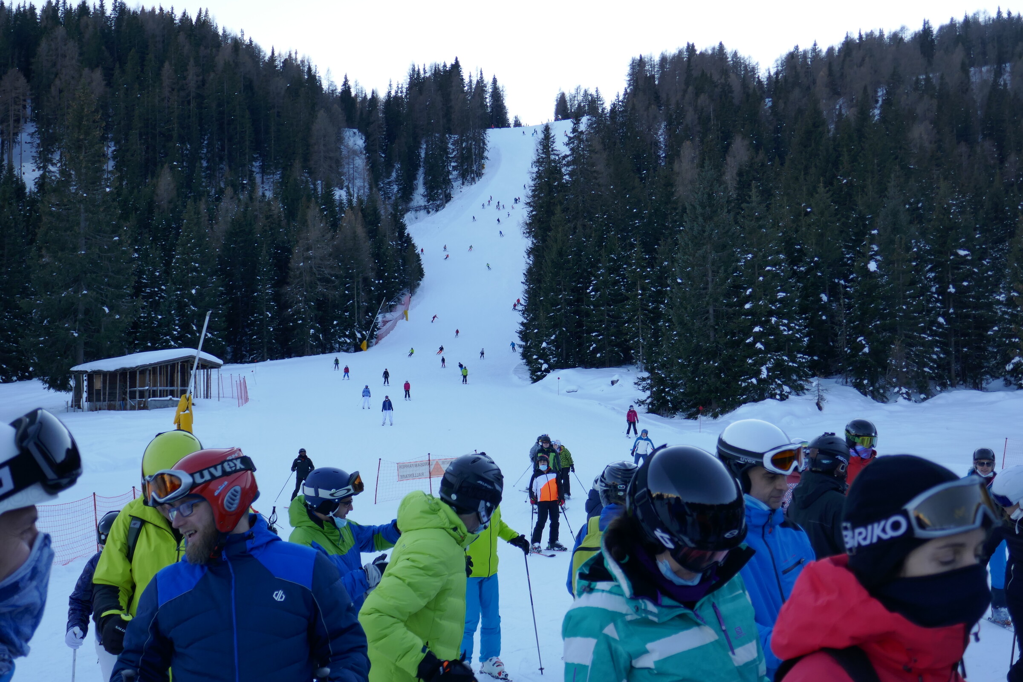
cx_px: 512
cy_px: 341
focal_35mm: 43
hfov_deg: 45.4
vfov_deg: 31.2
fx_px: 1222
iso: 125
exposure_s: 1/200
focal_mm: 15.6
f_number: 3.9
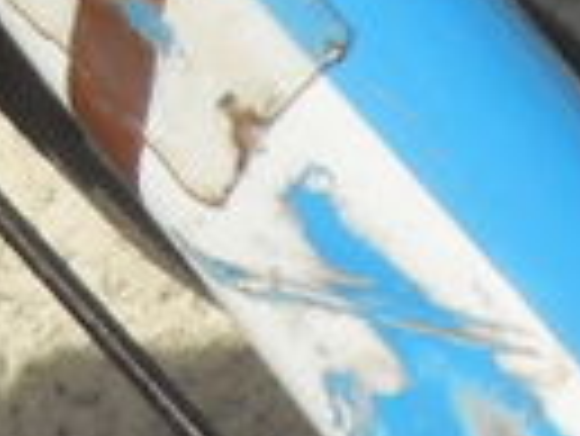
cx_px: 1659
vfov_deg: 5.2
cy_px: 1510
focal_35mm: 264
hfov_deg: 6.8
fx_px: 4428
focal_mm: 6.3
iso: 80
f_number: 7
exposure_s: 1/250
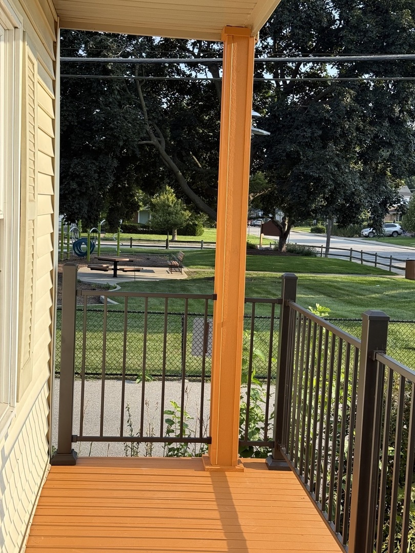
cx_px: 208
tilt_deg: -5.2
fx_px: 767
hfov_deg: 30.3
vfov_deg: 39.7
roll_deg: -2.8
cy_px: 276
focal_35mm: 48
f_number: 1.78
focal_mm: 6.76
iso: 100
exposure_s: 1/1330
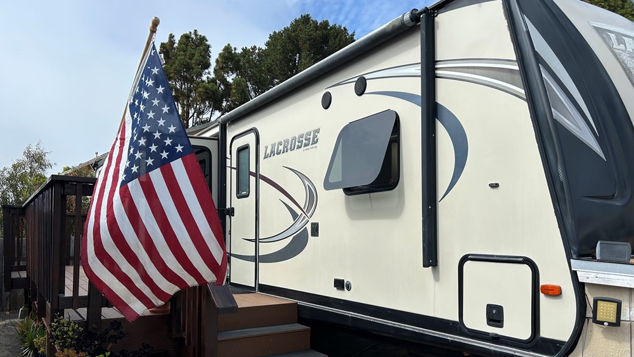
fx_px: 488
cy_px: 215
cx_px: 314
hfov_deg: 66.1
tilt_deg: +1.9
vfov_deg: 40.0
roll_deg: +0.1
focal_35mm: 29
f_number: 1.5
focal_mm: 5.7
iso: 50
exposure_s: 1/3704
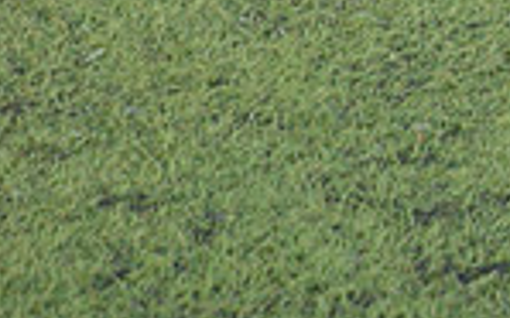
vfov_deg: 3.9
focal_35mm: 326
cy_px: -657
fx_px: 4529
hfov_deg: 6.4
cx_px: 596
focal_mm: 55
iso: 2500
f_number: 4.5
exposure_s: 1/500
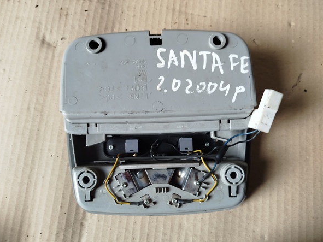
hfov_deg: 67.3
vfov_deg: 53.0
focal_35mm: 26
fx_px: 243
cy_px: 131
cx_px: 158
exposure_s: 1/33
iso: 160
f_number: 1.7
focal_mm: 5.31
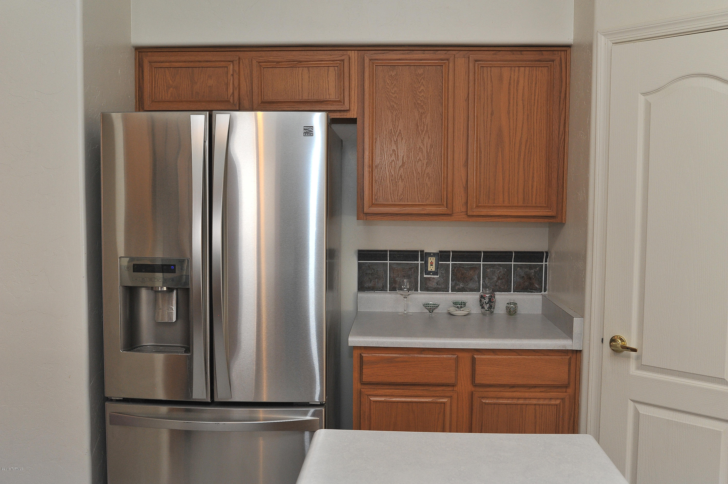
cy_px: 242
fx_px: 707
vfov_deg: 37.8
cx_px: 364
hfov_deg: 54.5
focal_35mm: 35
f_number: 9
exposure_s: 1/30
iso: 1000
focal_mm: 35
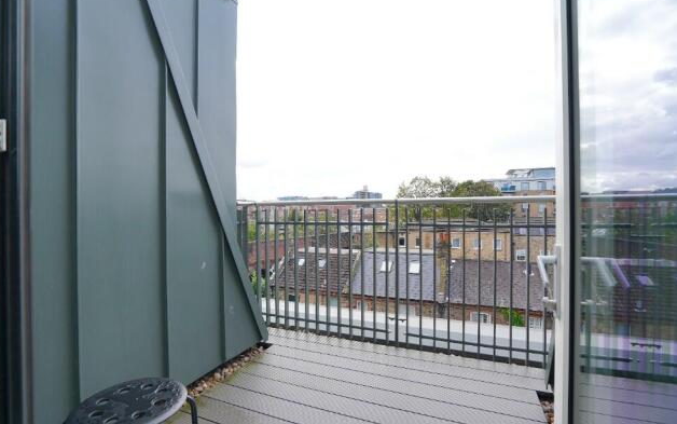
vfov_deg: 68.0
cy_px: 211
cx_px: 328
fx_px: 314
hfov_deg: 94.3
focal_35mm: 17
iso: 200
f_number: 6.3
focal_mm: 16
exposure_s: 1/200
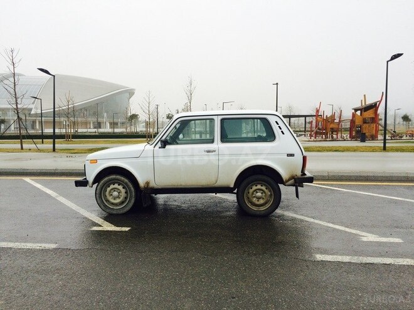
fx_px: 347
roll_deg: +0.8
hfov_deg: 61.7
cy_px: 155
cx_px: 207
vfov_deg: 48.2
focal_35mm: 29
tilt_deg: -5.5
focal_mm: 4.15
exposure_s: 1/102
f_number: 2.2
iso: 32
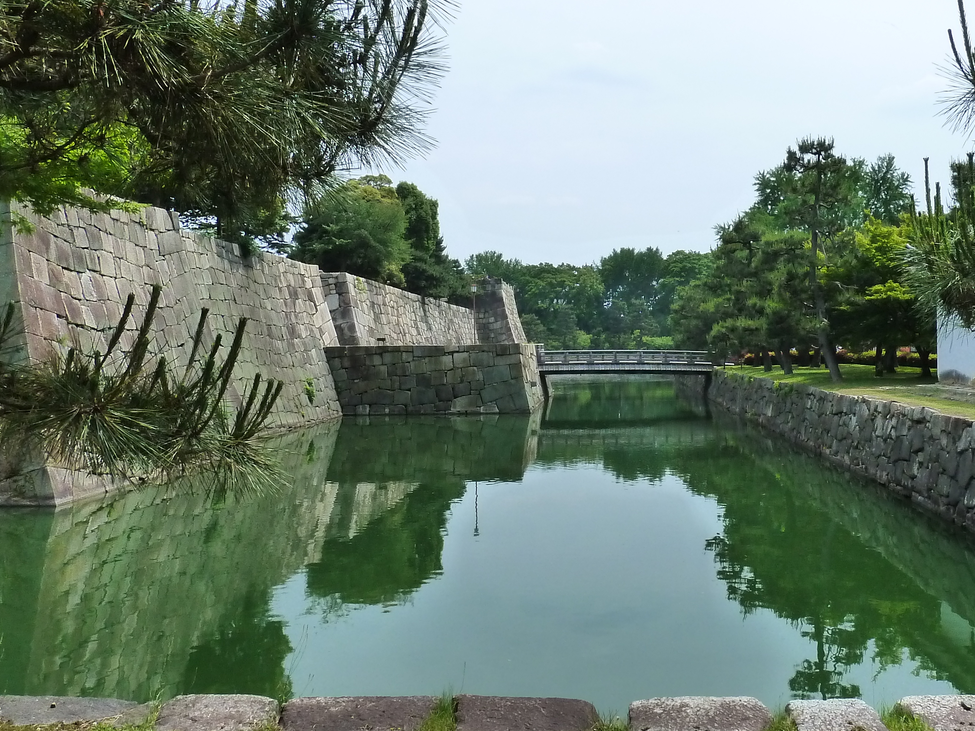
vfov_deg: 38.6
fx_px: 1042
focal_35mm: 37
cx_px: 586
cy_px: 333
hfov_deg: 49.8
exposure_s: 1/500
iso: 200
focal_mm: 4.1
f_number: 5
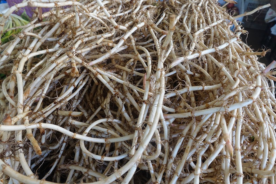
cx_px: 138
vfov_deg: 53.1
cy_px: 92
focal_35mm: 24
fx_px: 184
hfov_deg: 73.7
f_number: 5
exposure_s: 1/30
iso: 400
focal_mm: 8.8
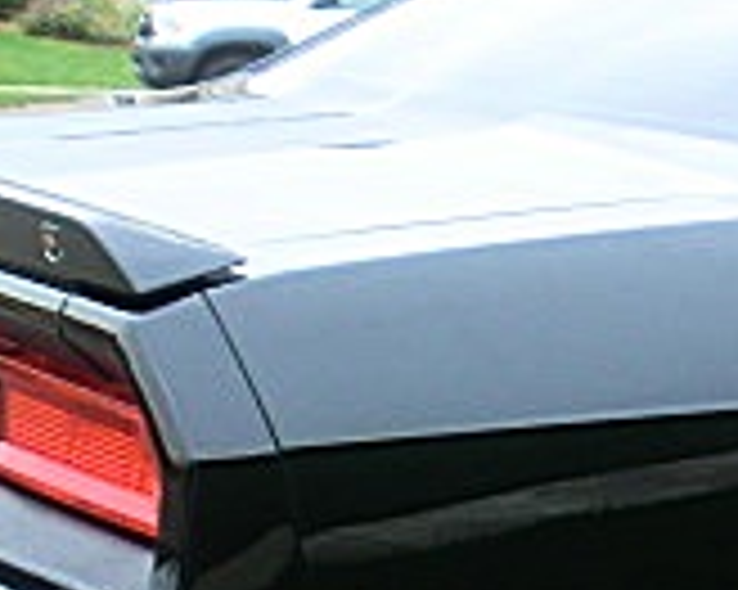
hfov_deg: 18.2
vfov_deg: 15.0
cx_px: 932
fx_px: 2161
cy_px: 689
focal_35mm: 99
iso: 64
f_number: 2.6
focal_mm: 4.65
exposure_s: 1/160
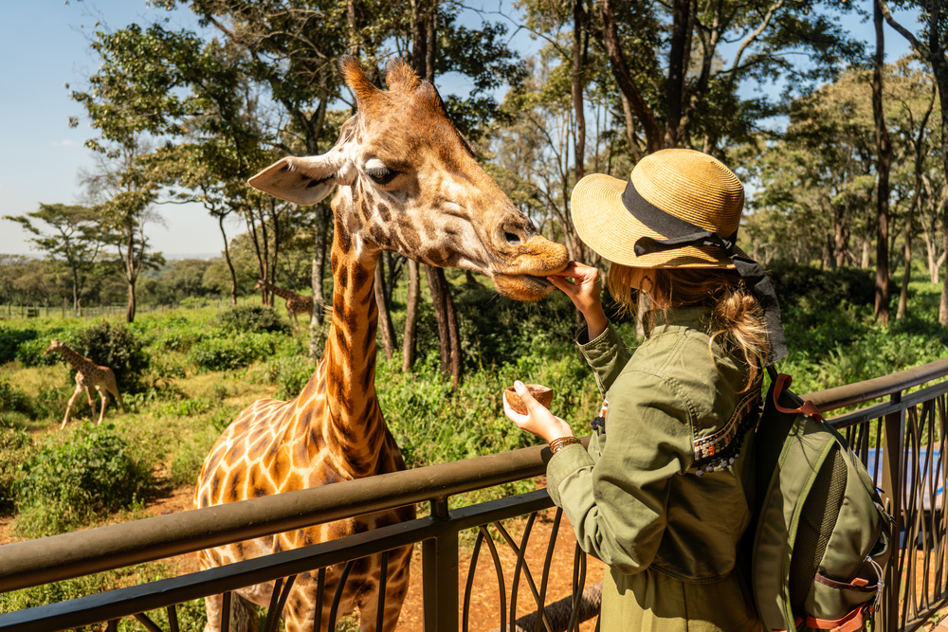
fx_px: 711
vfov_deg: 47.9
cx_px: 474
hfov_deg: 67.4
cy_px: 316
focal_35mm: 27
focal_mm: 18
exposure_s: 1/500
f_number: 2.8
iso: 100
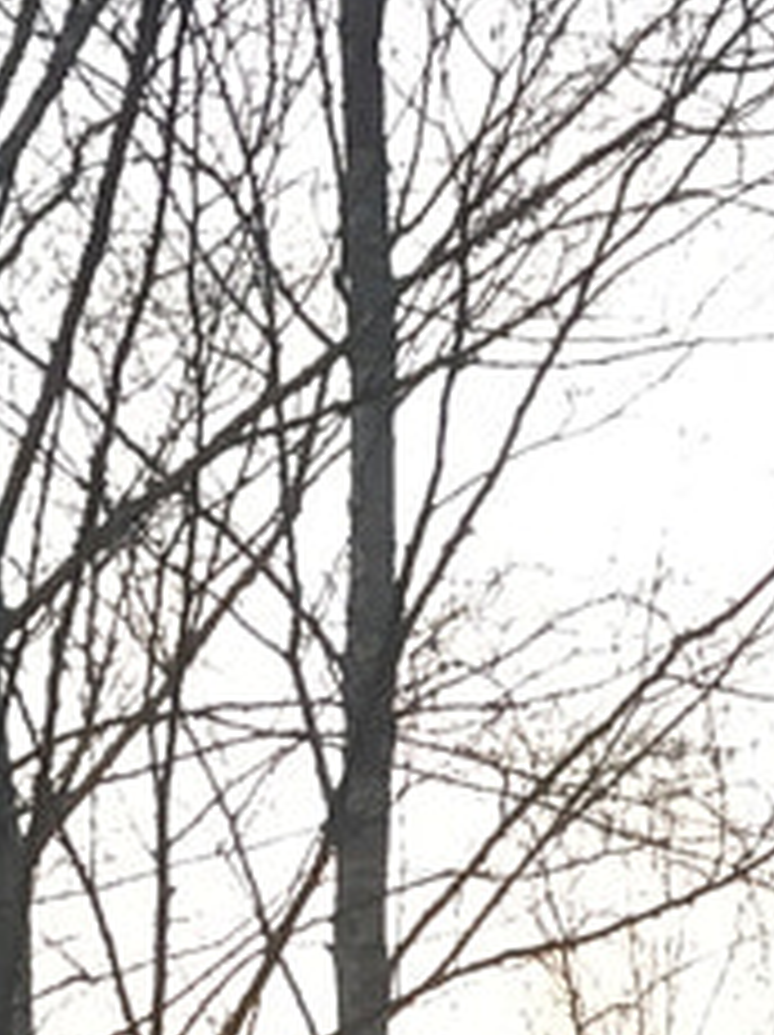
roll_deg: +0.1
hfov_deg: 7.2
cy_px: 3010
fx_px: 6033
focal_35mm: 202
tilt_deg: -4.6
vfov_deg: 8.4
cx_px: 1310
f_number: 2.2
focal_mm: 4.15
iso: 32
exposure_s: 1/33
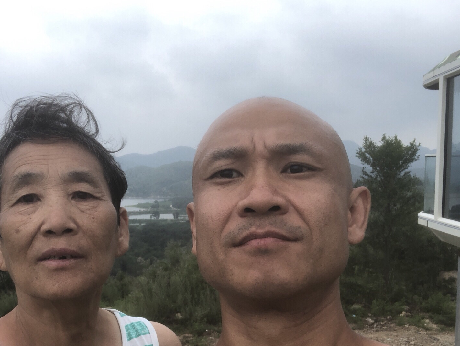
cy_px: 236
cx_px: 223
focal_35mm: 45
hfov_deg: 42.1
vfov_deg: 31.9
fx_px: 598
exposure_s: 1/205
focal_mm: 2.87
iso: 20
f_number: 2.2
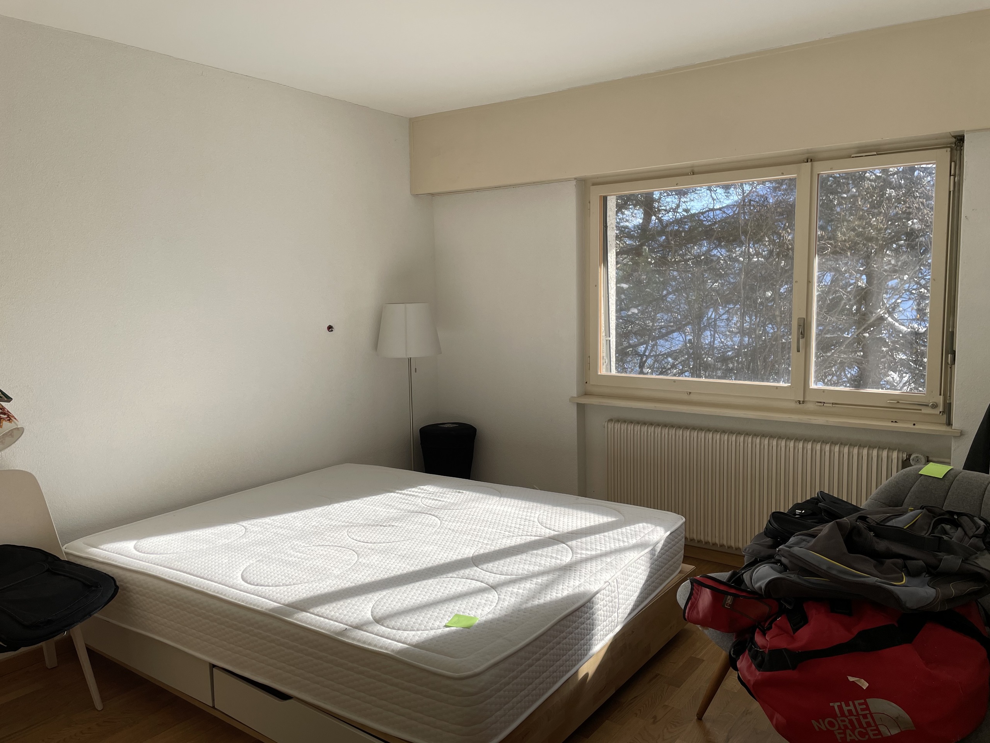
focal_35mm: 26
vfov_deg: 53.1
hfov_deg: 67.3
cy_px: 372
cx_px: 495
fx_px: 744
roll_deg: +1.3
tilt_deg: -5.6
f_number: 1.6
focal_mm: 4.2
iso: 32
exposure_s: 1/1401
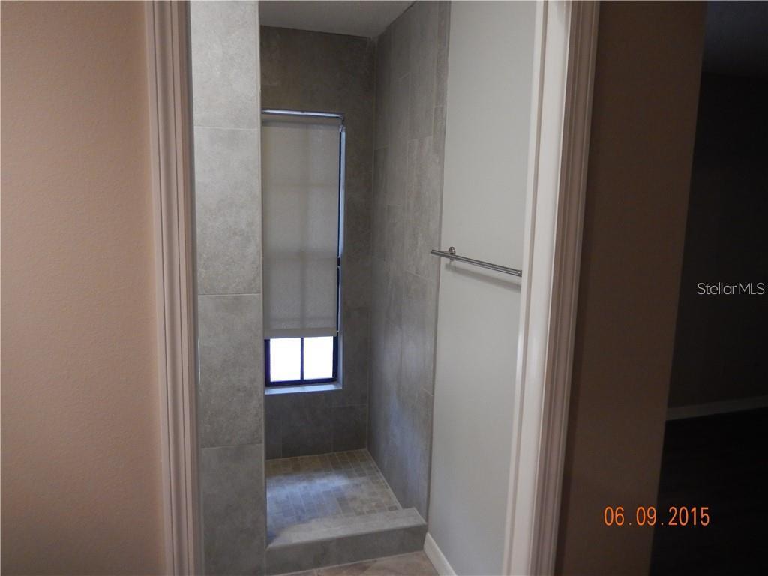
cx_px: 384
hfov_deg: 69.4
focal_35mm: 25
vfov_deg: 54.9
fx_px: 555
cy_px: 288
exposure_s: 1/15
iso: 400
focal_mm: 4.5
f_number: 3.4
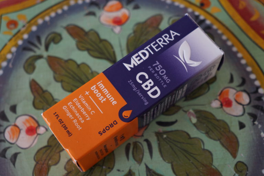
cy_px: 88
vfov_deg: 25.7
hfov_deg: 37.9
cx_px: 132
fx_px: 385
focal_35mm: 52
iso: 400
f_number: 4.5
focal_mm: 35
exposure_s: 1/160
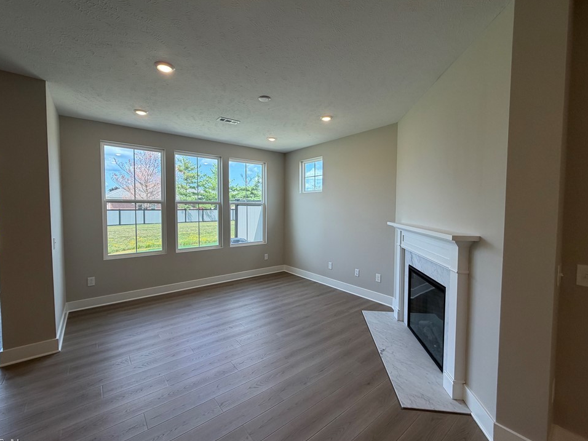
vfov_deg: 81.7
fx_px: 255
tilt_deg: -3.1
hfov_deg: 98.2
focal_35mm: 15
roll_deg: -2.3
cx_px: 290
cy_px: 218
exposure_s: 1/128
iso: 64
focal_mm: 2.22
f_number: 2.2
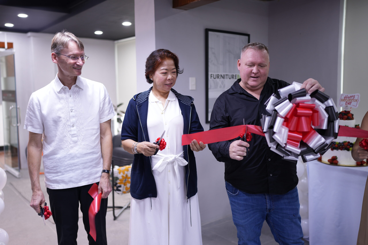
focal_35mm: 35
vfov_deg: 37.9
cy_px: 122
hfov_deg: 54.4
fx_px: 358
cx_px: 184
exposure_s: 1/40
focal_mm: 35
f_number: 1.4
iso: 125
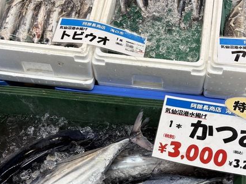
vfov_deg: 28.6
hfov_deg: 38.8
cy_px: 164
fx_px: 348
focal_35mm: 49
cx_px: 138
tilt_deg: -63.6
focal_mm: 5.96
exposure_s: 1/100
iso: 50
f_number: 1.6
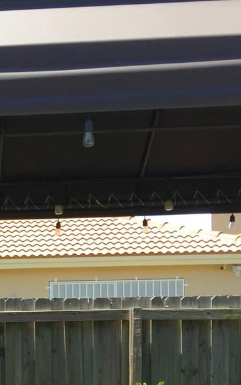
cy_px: 355
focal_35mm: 82
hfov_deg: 14.7
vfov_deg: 24.4
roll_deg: +0.2
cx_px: -132
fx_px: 862
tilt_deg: -0.3
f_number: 2.2
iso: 32
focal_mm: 4.15
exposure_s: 1/449
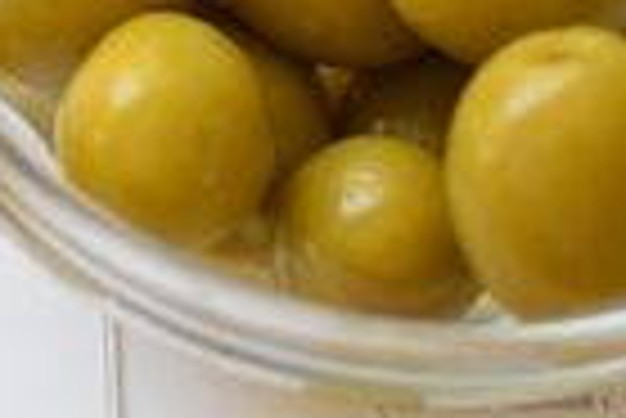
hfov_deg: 8.4
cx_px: -14
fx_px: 4218
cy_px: -200
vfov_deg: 5.6
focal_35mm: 242
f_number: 3.2
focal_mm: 35
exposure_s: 1/125
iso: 100
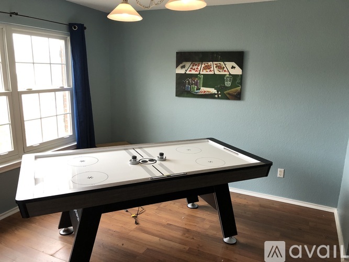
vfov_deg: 49.7
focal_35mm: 28
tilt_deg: -11.3
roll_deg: -0.9
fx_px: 282
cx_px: 174
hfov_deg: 63.5
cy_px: 131
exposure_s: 1/30
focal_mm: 3.99
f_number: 1.8
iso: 40
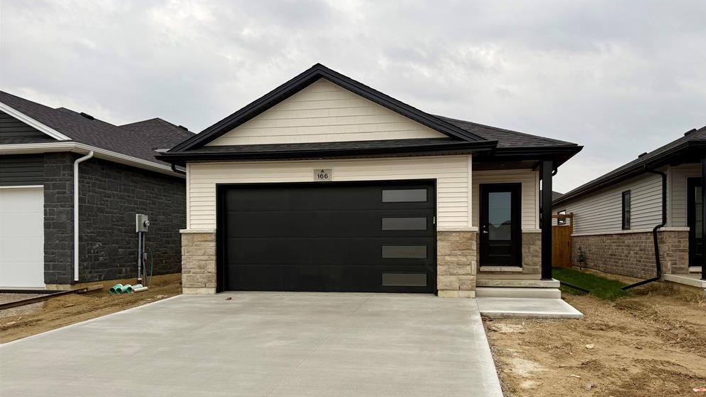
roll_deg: +0.5
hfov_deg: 69.8
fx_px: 505
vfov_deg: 42.7
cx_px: 364
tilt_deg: +0.4
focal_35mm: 27
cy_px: 241
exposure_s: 1/326
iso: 80
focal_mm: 6.76
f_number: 1.78
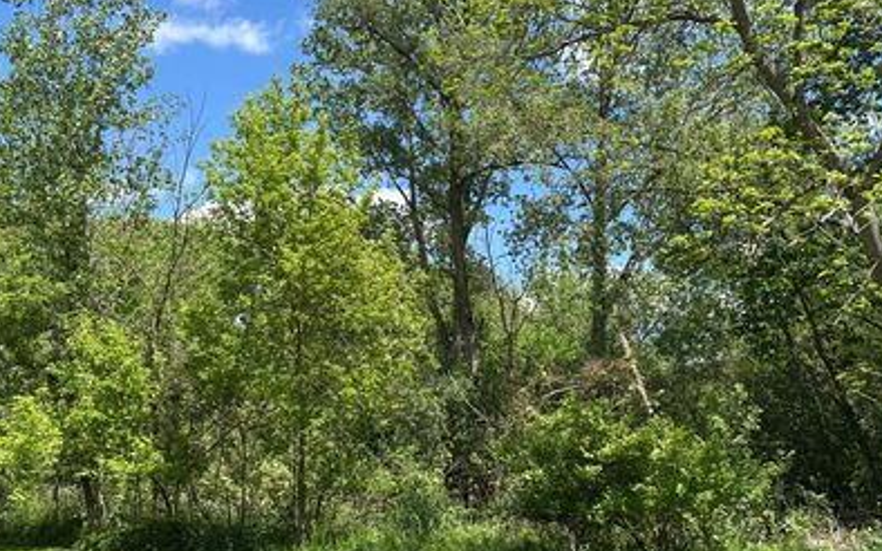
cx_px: 398
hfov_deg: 55.2
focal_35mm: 35
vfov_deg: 36.2
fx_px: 841
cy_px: 297
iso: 50
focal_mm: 5.96
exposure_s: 1/1458
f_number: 1.6
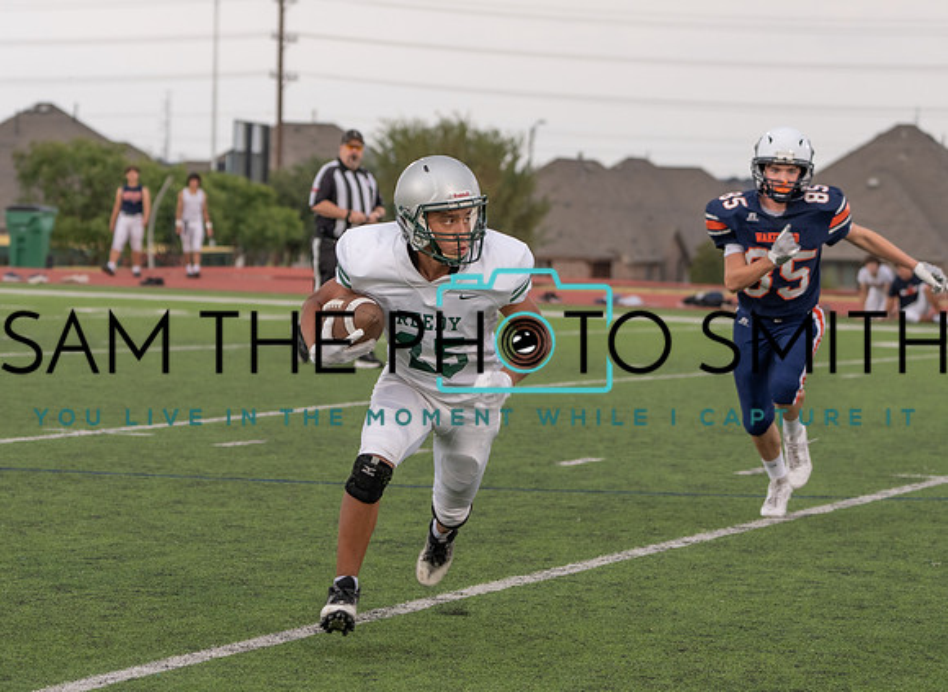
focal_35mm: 153
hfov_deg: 13.0
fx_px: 4151
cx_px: 407
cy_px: 409
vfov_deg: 9.5
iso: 640
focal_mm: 121
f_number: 5.6
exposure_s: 1/500
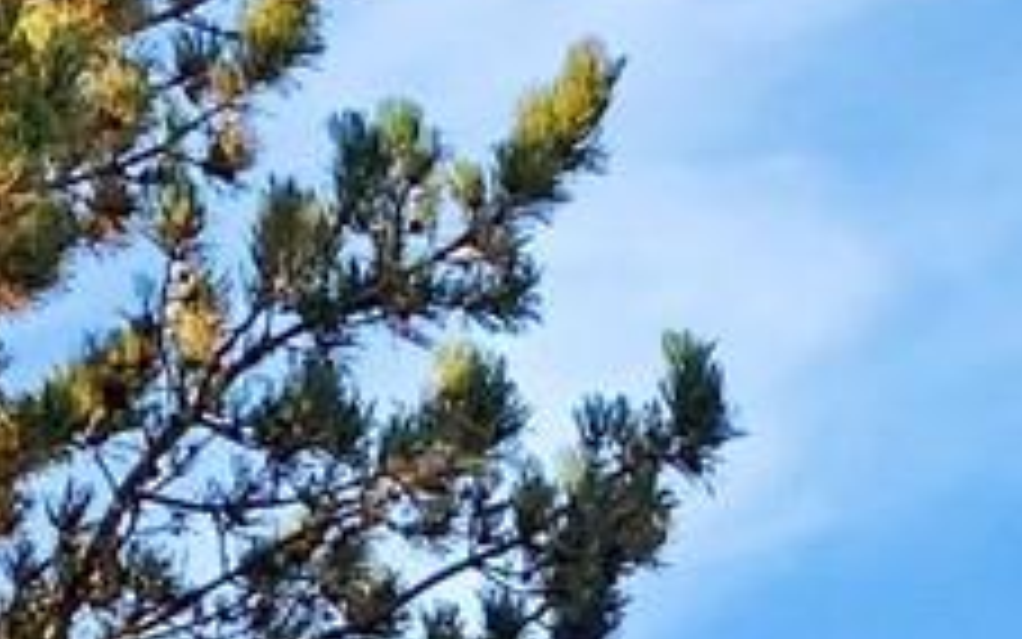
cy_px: 2416
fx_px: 5405
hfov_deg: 10.2
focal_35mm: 194
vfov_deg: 5.9
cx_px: 1778
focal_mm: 4.25
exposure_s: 1/241
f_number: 1.8
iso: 32
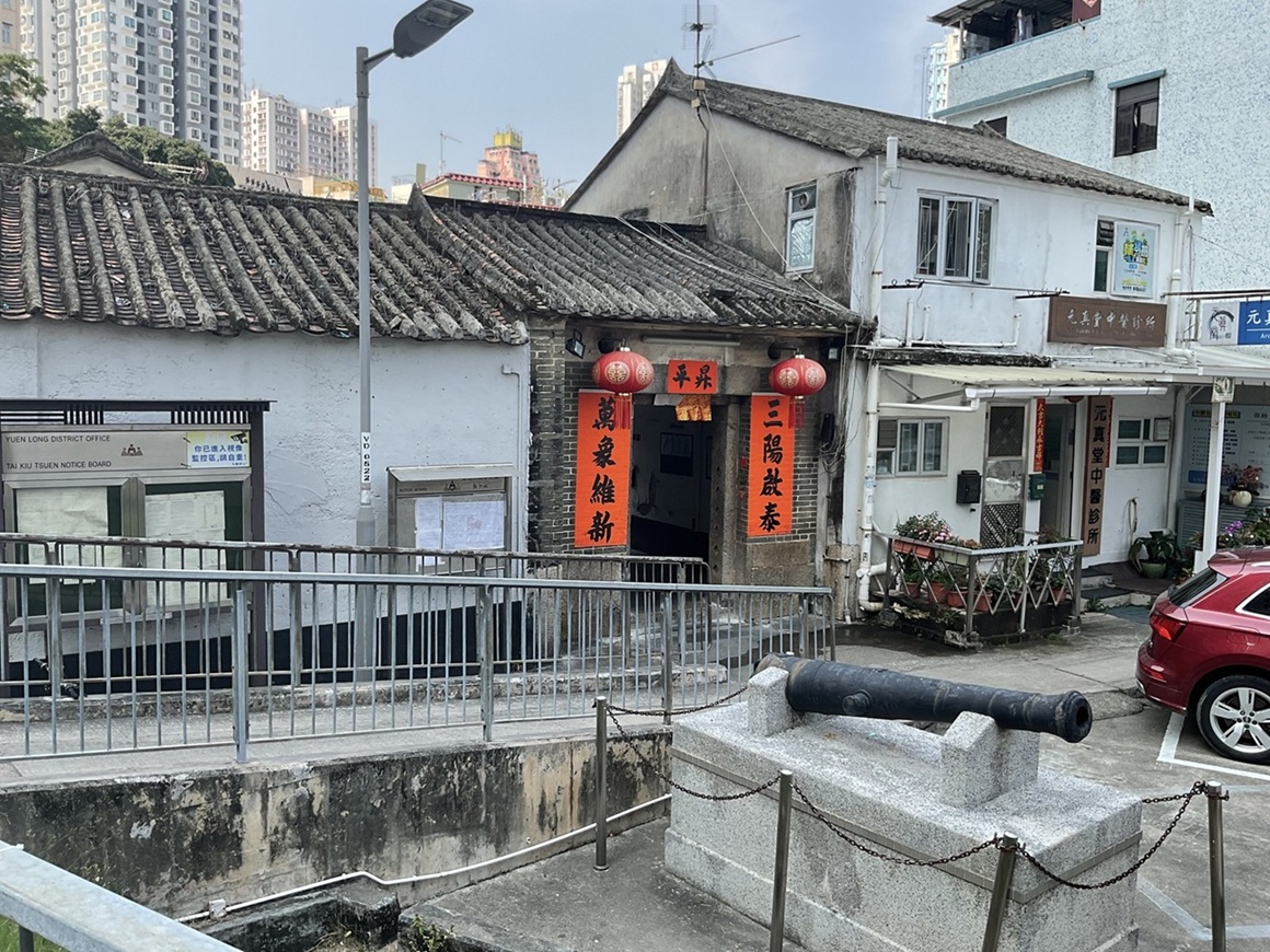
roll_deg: -0.5
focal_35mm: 29
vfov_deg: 48.2
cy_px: 476
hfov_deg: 61.7
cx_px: 635
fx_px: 1064
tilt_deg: -5.7
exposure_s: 1/556
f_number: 1.8
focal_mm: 3
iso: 16
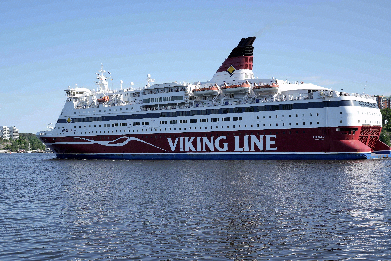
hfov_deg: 41.9
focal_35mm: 47
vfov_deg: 28.6
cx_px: 185
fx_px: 510
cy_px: 129
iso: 100
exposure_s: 1/250
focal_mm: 42
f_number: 8
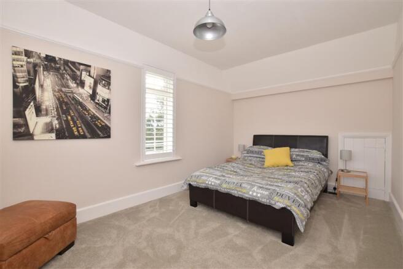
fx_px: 168
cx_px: 202
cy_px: 134
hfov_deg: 100.4
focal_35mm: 15
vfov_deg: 77.3
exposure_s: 1/60
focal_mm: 10
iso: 500
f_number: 9
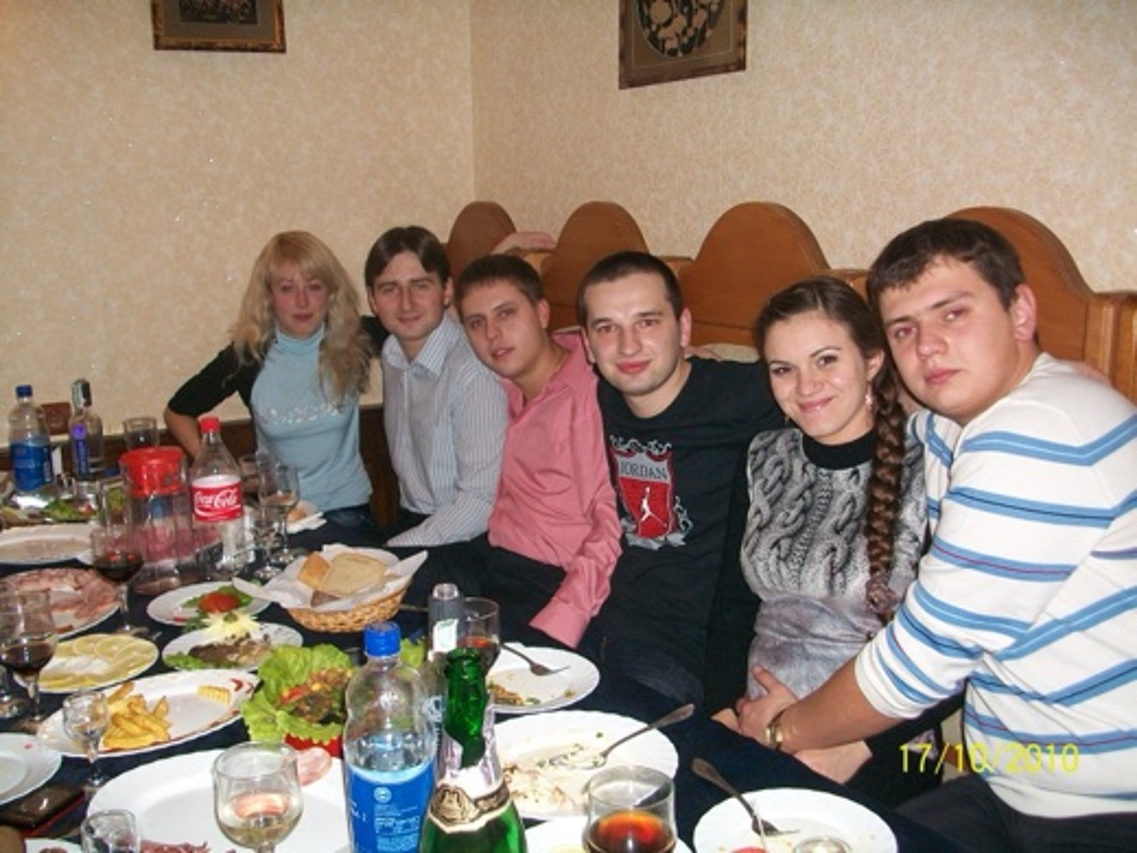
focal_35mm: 34
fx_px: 1117
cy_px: 426
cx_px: 568
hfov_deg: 54.0
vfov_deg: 41.8
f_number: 2.8
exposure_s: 1/60
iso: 120
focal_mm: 5.7
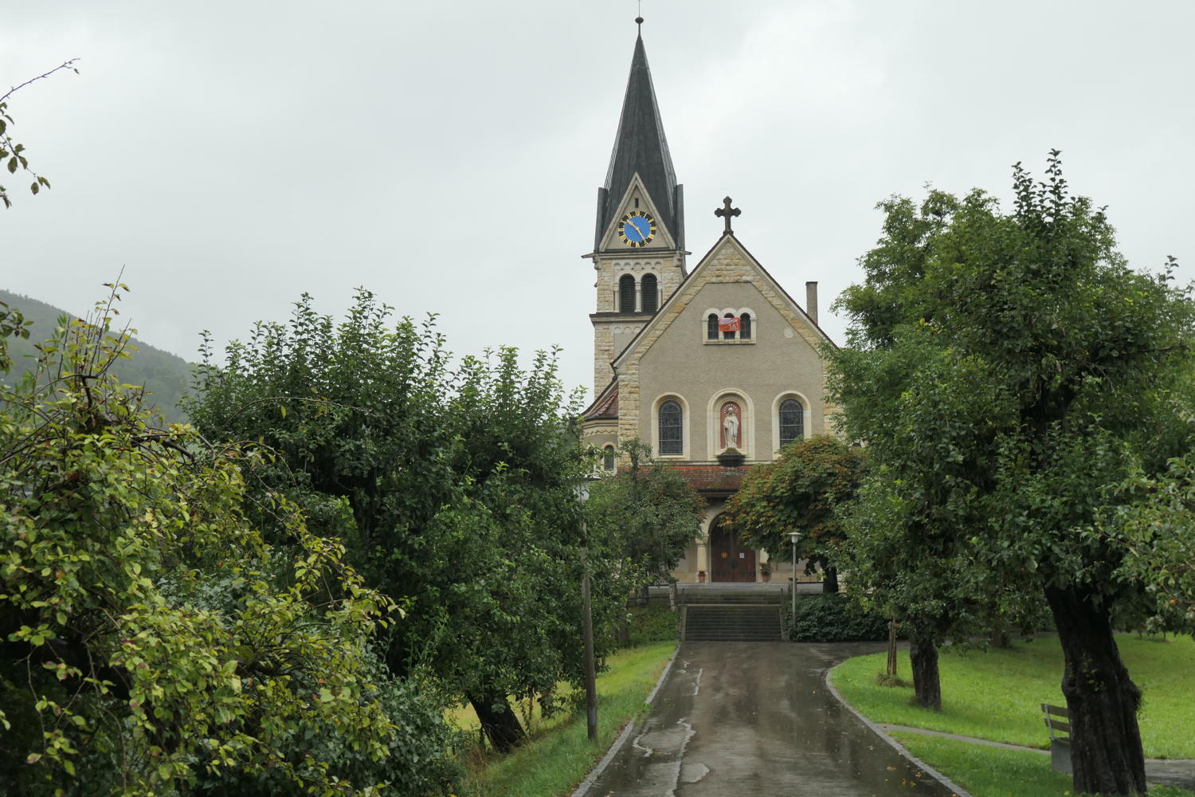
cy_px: 398
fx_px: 1328
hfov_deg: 48.5
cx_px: 598
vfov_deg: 33.4
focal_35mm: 40
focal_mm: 14.7
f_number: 3.9
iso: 200
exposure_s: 1/160
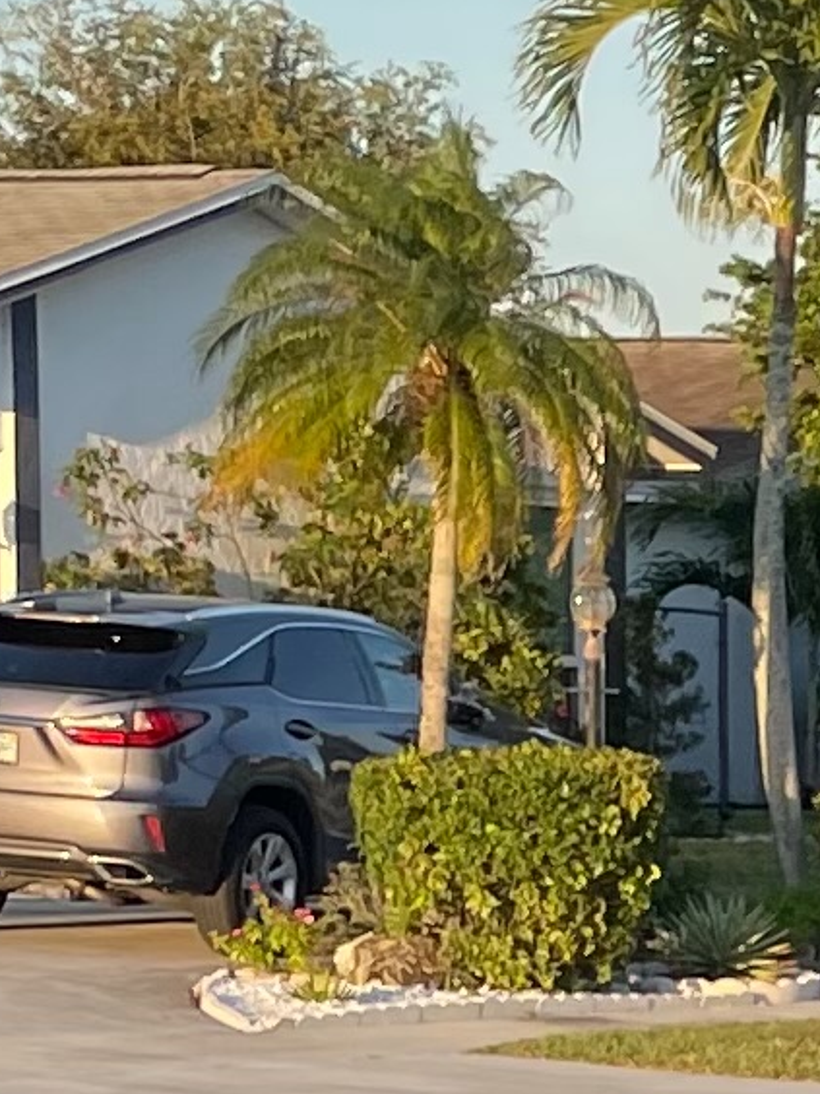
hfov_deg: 7.7
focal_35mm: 186
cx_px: 1630
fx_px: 5875
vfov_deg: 10.2
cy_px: 1721
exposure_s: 1/1043
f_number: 1.6
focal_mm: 4.2
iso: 32
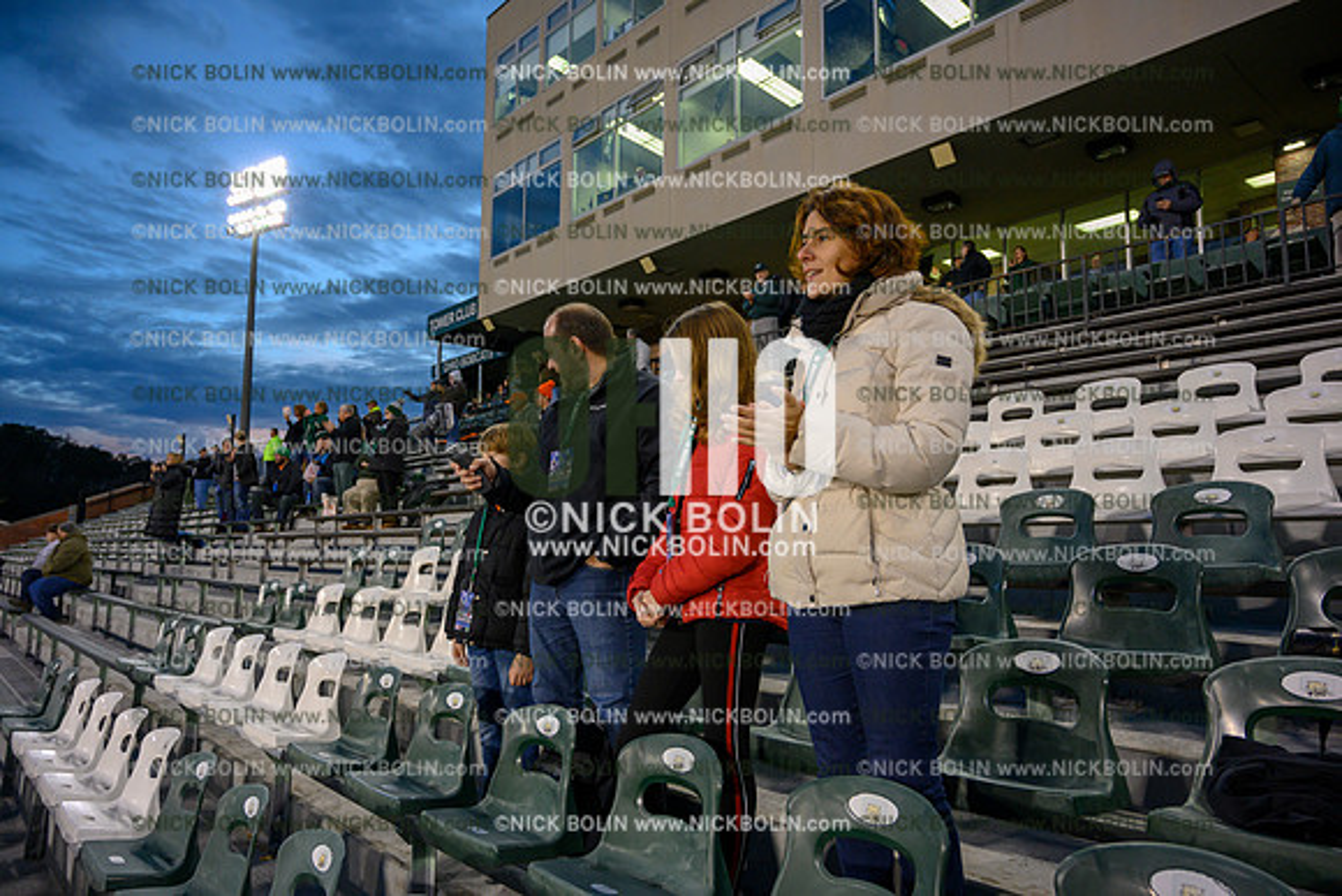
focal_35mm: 24
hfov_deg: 73.7
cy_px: 448
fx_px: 895
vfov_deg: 53.2
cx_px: 671
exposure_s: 1/250
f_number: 4
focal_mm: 24
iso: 2000
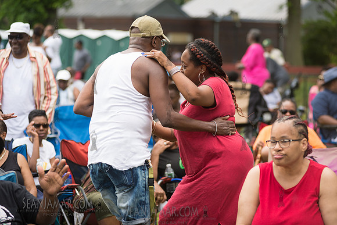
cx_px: 168
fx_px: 1170
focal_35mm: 125
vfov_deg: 11.0
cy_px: 112
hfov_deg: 16.4
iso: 400
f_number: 4
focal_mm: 125
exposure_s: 1/250
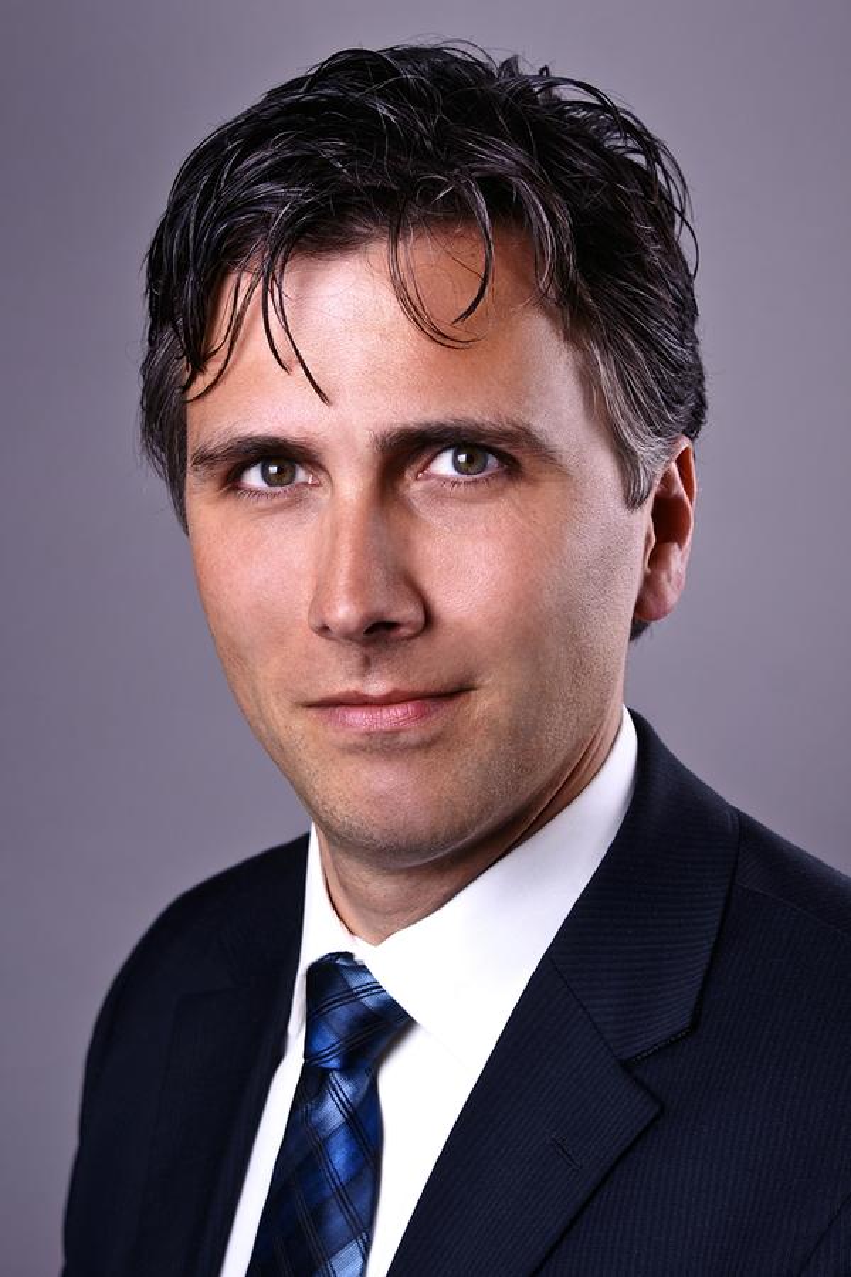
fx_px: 2925
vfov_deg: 24.6
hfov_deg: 16.6
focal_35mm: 82
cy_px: 638
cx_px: 426
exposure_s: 1/160
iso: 100
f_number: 5.6
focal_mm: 55
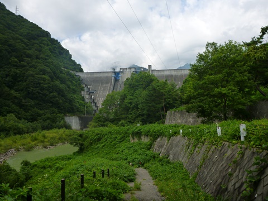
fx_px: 217
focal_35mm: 28
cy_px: 100
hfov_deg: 63.4
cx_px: 134
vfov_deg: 49.7
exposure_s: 1/400
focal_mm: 4.9
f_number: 3.3
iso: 160
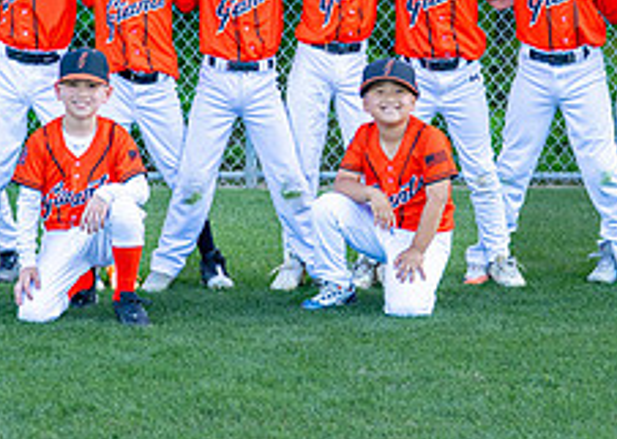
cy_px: 43
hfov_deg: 14.0
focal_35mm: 144
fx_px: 2521
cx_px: 273
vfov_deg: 9.9
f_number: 2.8
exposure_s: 1/500
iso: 200
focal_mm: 50
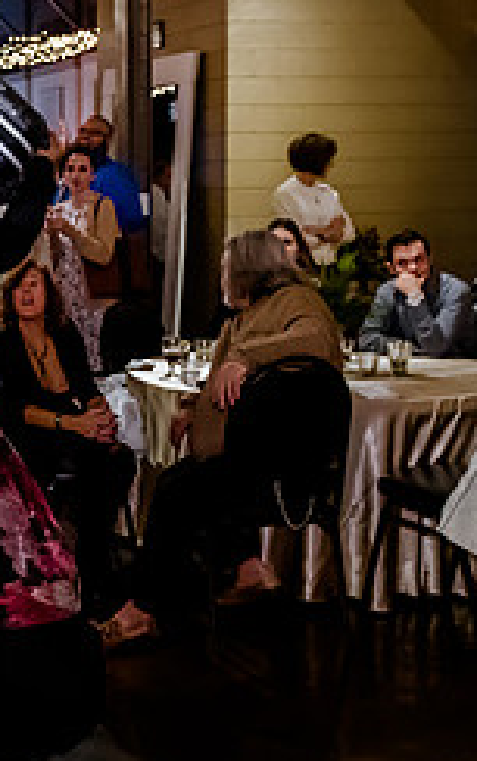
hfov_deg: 17.7
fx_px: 1390
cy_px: 320
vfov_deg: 30.6
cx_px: -208
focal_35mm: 67
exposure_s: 1/200
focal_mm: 24
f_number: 2.8
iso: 5000
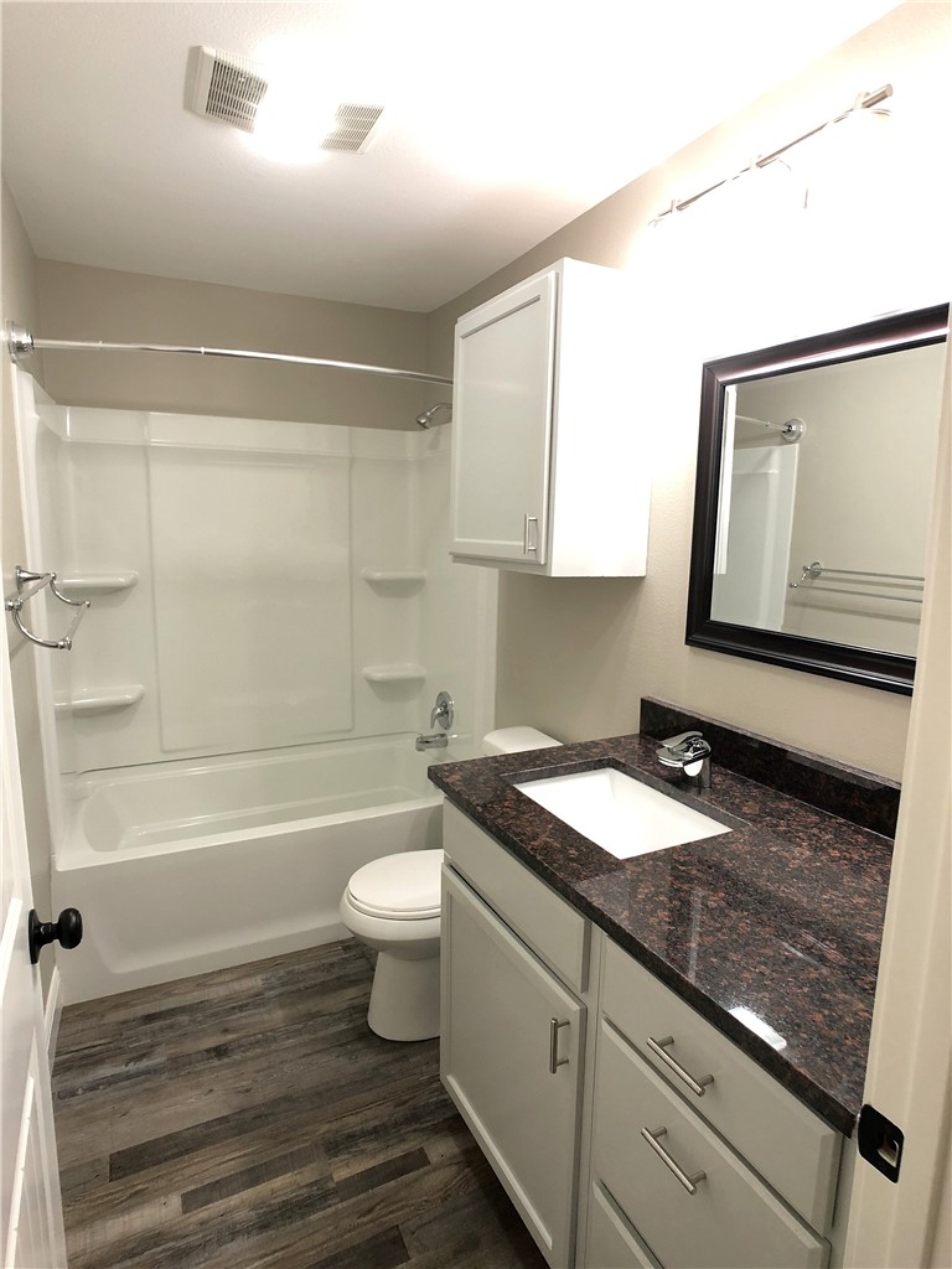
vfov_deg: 63.4
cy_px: 634
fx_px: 1027
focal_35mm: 28
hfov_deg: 49.7
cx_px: 476
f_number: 1.8
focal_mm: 3.99
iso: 50
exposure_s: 1/15
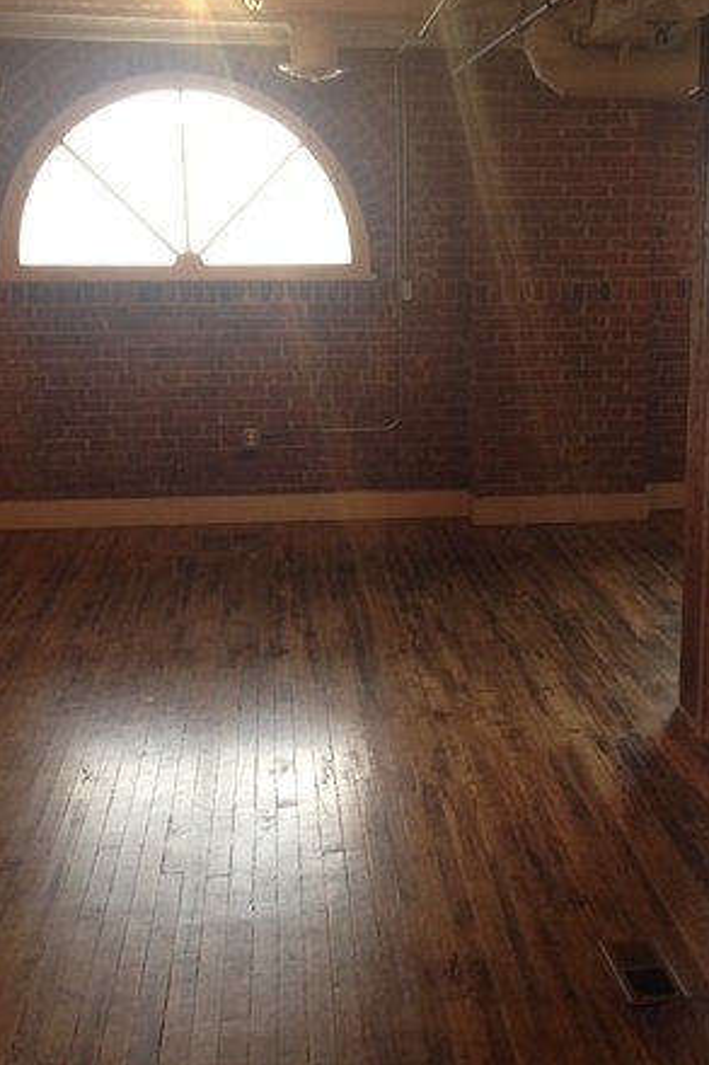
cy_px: 535
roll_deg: -0.2
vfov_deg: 38.2
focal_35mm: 52
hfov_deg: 25.7
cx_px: 512
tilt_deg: -14.1
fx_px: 1537
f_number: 2.4
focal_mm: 4.12
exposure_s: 1/20
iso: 50
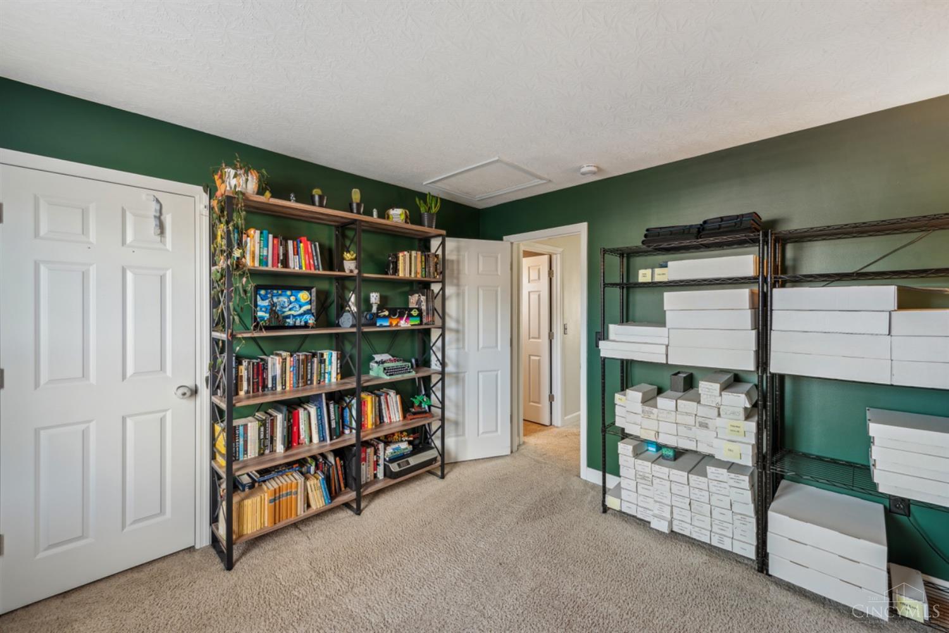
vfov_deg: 81.2
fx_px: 369
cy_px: 316
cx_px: 474
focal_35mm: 14
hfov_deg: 104.3
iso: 100
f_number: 8
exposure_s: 1/4
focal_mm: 14
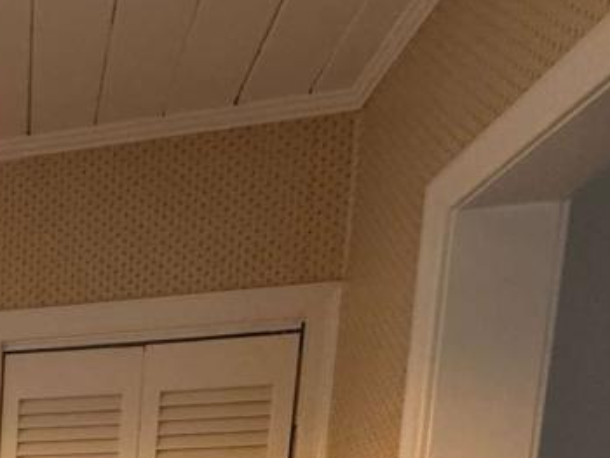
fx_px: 846
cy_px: 711
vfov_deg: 23.4
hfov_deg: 29.4
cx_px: -235
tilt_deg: -8.5
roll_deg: +0.6
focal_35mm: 48
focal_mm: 2.22
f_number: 2.2
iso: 250
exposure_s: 1/120
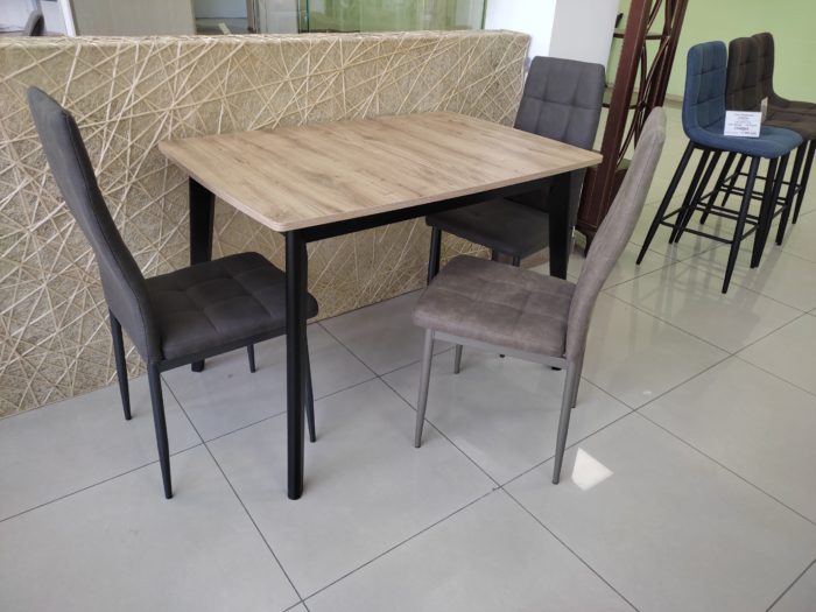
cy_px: 306
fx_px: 613
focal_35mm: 26
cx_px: 408
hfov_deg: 67.3
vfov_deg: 53.1
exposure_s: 1/15285
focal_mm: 4.74
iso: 349
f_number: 1.79
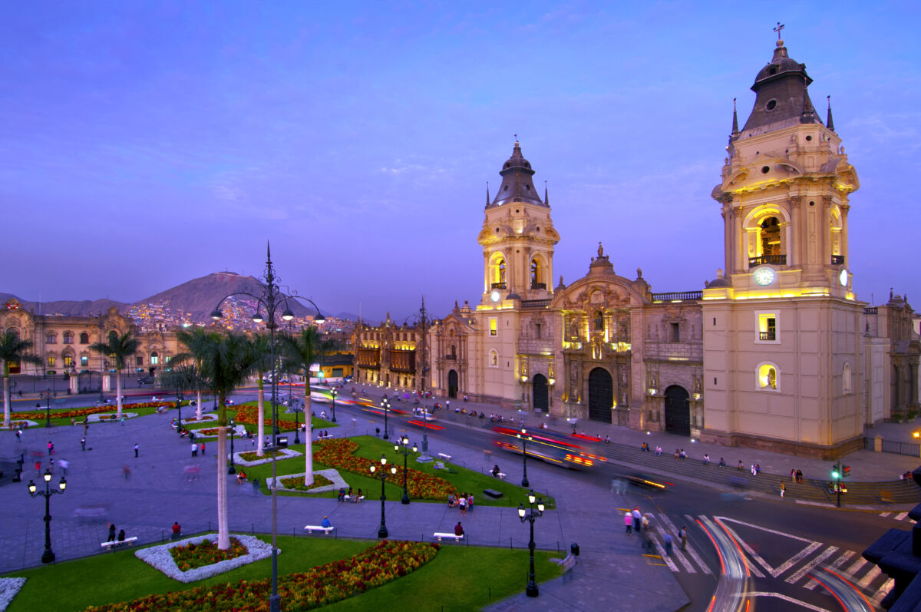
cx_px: 460
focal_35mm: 18
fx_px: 460
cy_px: 306
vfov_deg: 67.2
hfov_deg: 90.1
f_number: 10
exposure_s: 1.6
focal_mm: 12
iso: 100
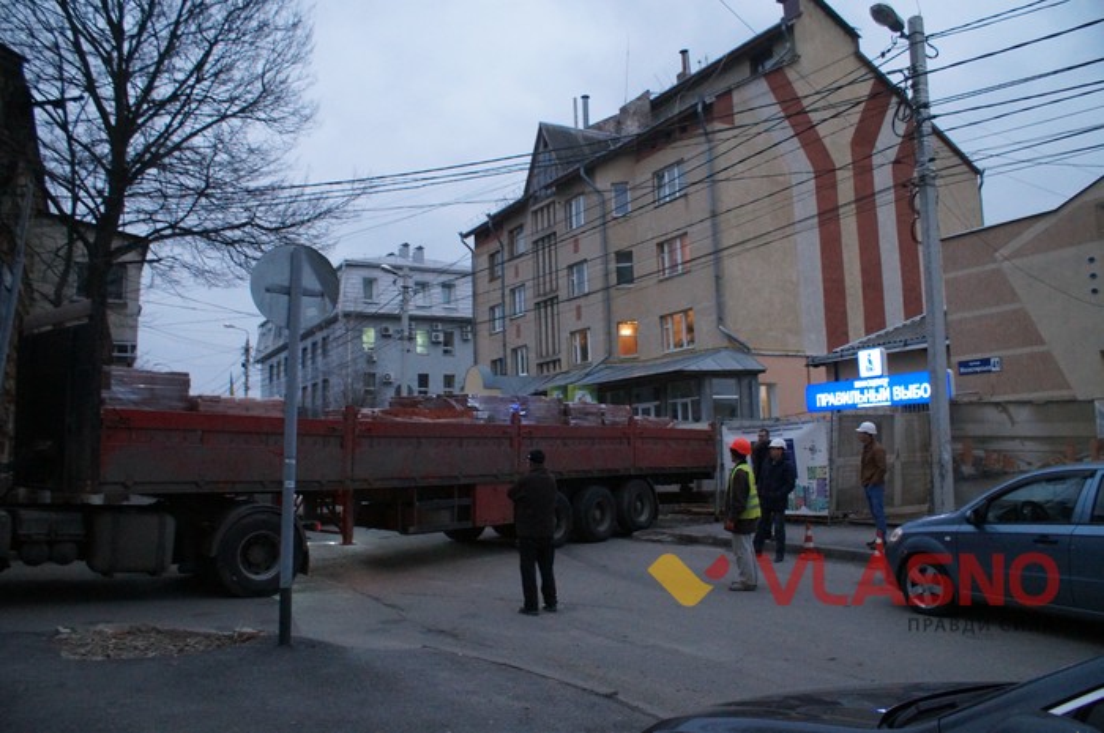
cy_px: 366
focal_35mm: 30
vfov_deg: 43.5
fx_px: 919
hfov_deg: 62.0
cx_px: 552
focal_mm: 20
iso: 3200
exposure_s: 1/100
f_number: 4
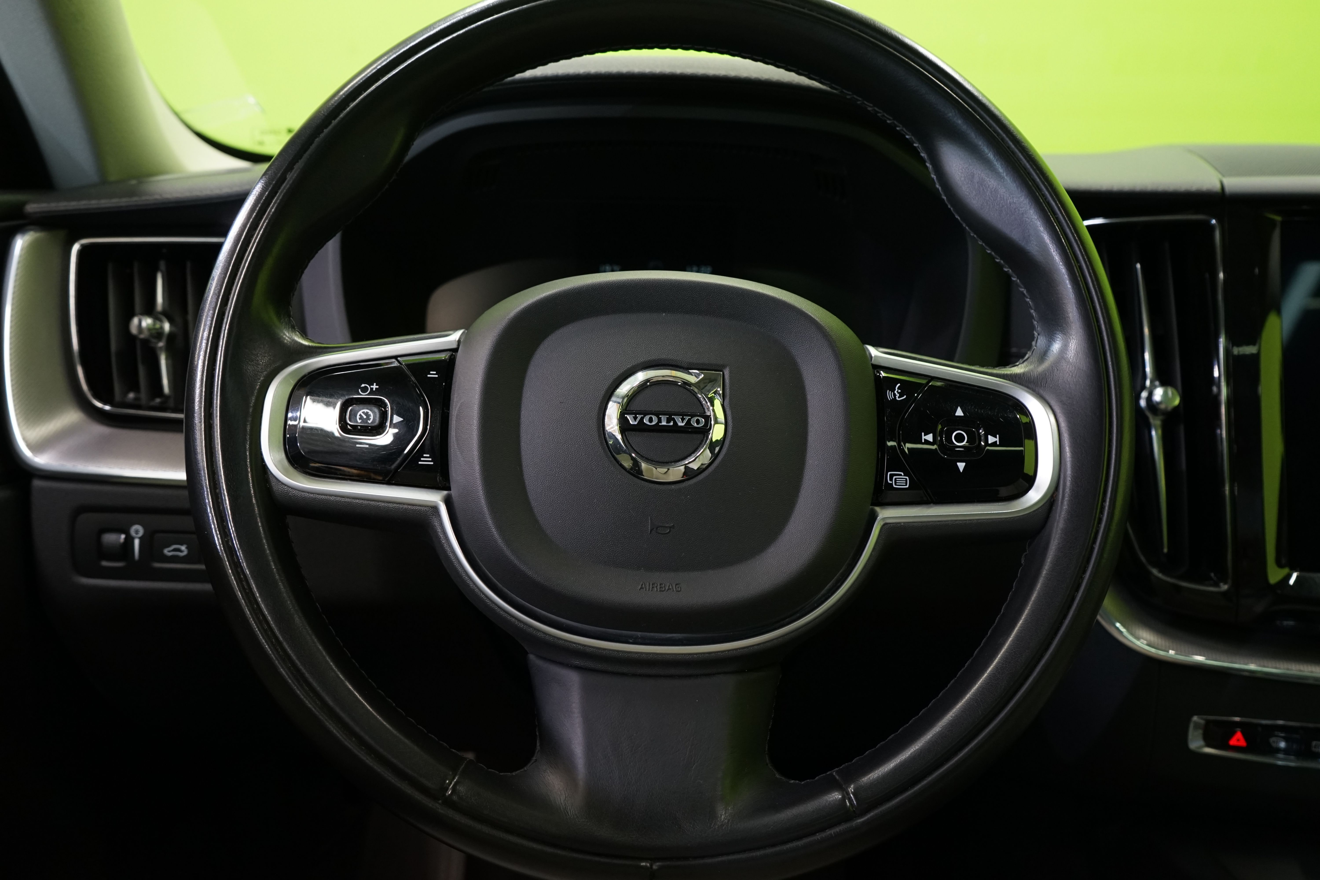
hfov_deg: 61.9
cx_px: 660
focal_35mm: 30
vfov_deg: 43.6
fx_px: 1100
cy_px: 440
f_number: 6.3
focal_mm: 30
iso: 1600
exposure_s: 1/25
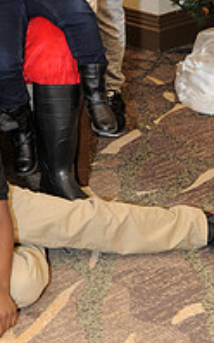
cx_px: -54
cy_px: -33
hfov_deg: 11.9
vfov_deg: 18.7
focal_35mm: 107
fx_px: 1001
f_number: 4
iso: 1600
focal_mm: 36
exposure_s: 1/100
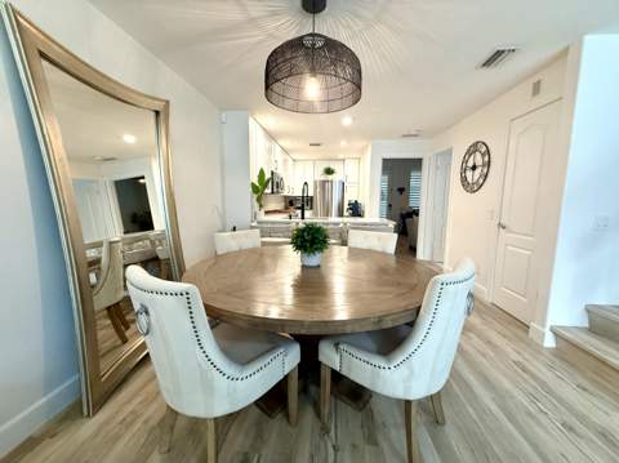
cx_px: 310
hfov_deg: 102.1
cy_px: 232
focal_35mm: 14
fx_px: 250
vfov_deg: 85.6
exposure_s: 1/120
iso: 320
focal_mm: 2.22
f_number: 2.2
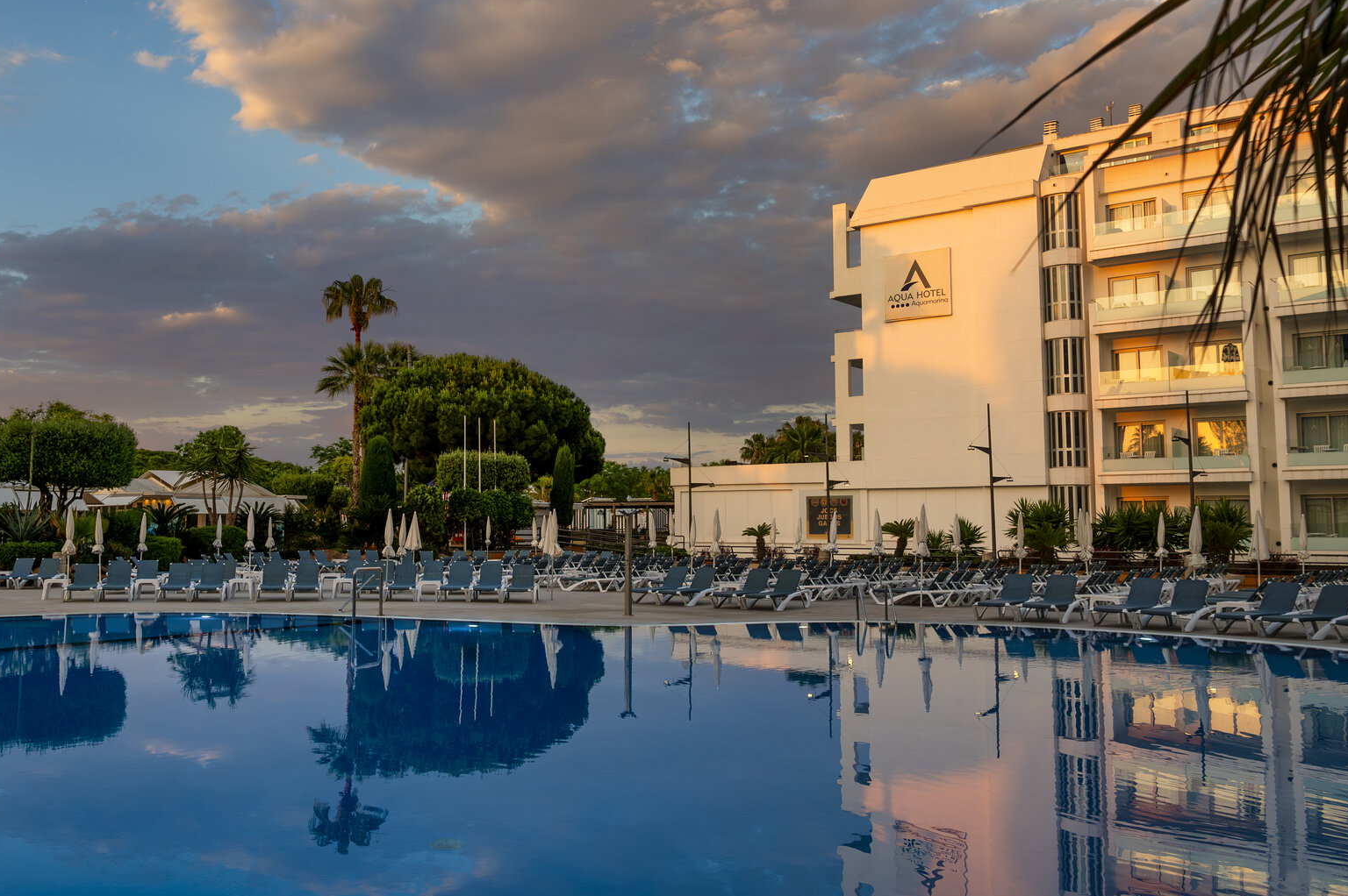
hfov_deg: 58.2
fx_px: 1197
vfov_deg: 40.9
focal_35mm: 32
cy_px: 377
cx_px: 524
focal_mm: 24
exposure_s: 1/250
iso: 160
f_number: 6.3
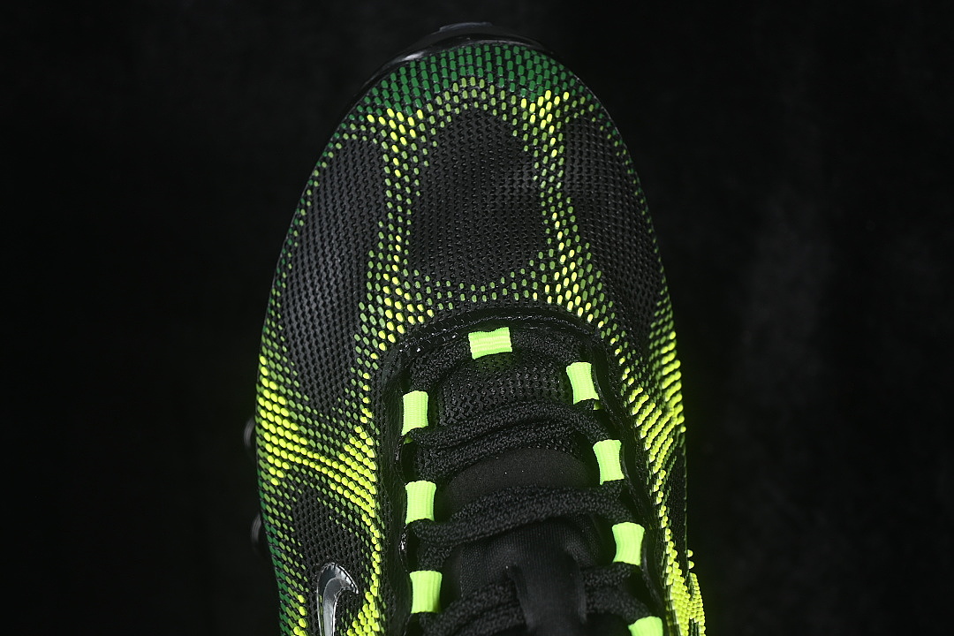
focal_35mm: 75
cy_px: 318
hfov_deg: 27.0
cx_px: 477
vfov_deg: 18.2
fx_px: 1987
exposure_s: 1/60
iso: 160
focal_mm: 50
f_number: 6.3
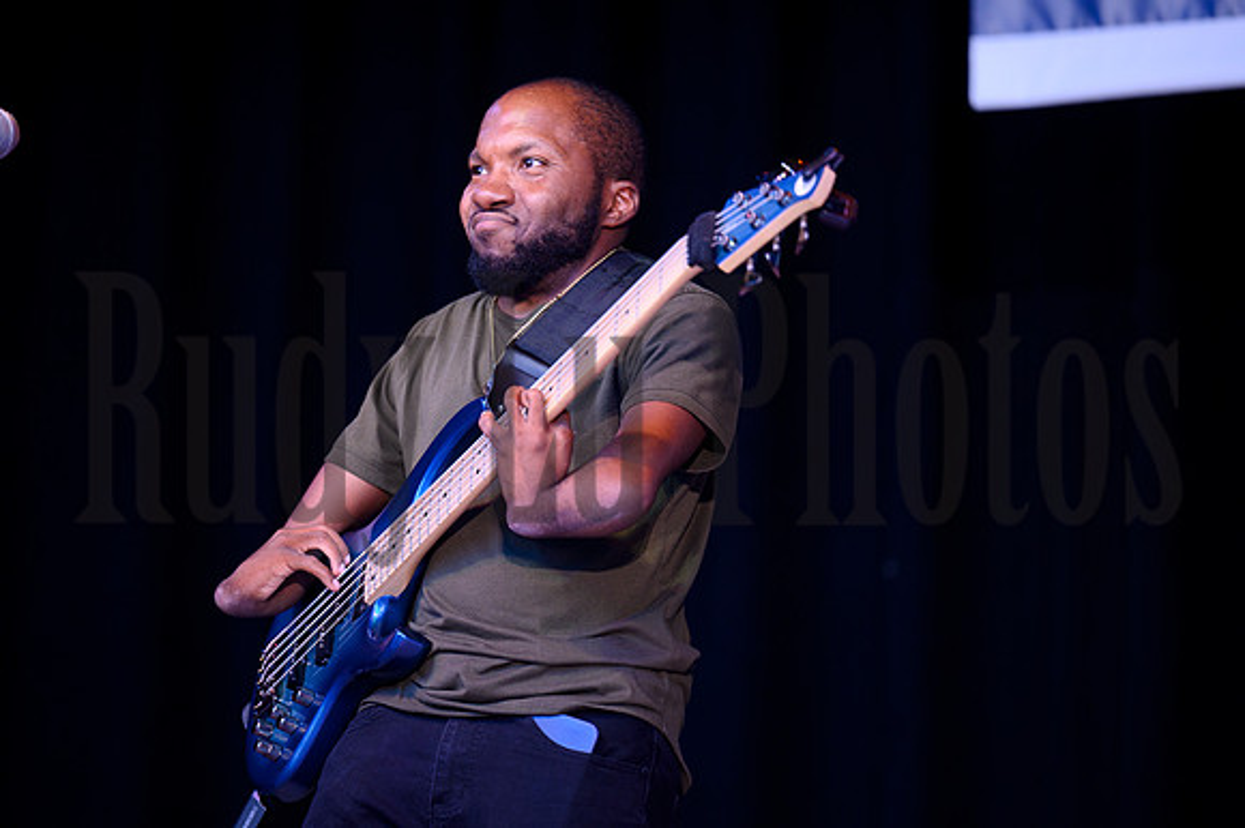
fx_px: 6912
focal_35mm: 200
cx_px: 622
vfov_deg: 6.9
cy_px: 414
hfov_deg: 10.3
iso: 1600
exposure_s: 1/200
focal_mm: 200
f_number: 2.8
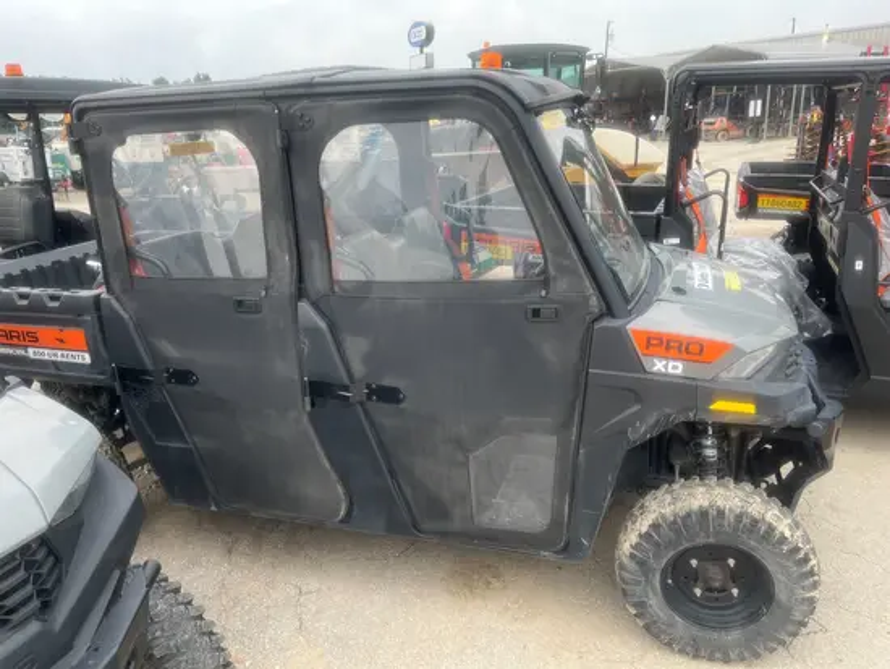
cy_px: 334
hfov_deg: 67.3
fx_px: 669
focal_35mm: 26
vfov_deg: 53.1
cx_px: 445
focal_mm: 5.1
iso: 50
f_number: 1.6
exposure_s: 1/483
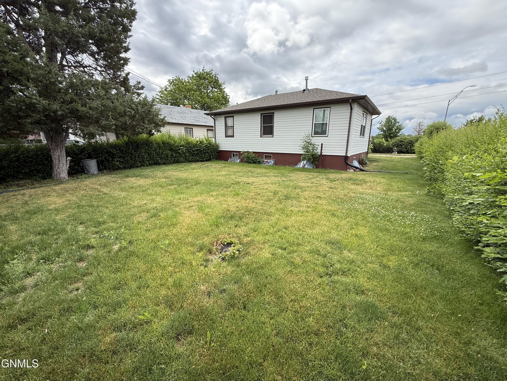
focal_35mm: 14
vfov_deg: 85.7
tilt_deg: -13.8
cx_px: 254
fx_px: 205
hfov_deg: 102.1
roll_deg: -0.3
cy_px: 190
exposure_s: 1/970
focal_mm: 2.22
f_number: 2.2
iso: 50
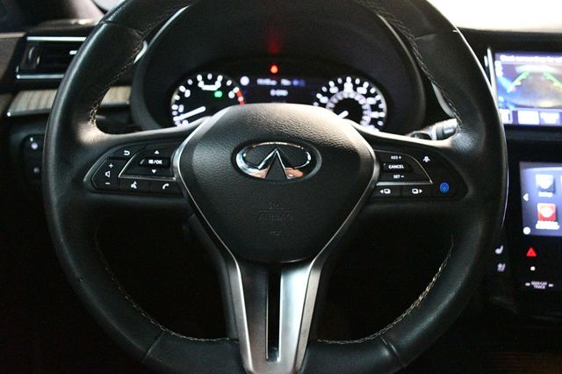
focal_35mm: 27
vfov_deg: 47.9
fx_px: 421
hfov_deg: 67.4
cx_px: 281
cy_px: 187
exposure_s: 1/50
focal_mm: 18
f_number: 3.5
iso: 12800
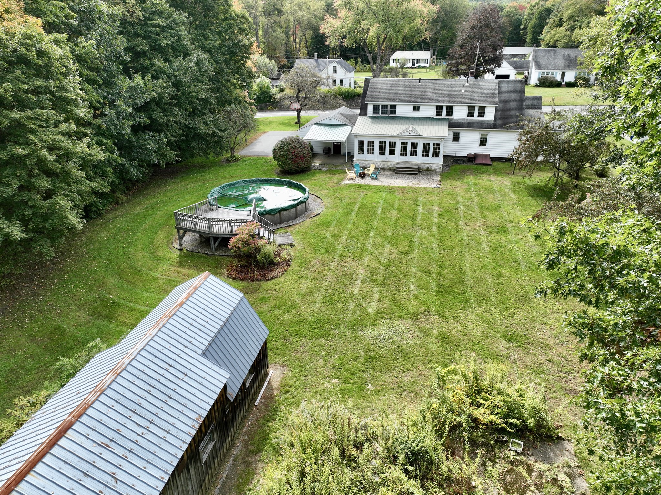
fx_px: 458
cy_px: 248
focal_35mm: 24
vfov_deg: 56.8
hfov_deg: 71.6
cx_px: 330
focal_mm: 12.29
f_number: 2.8
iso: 110
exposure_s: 1/500
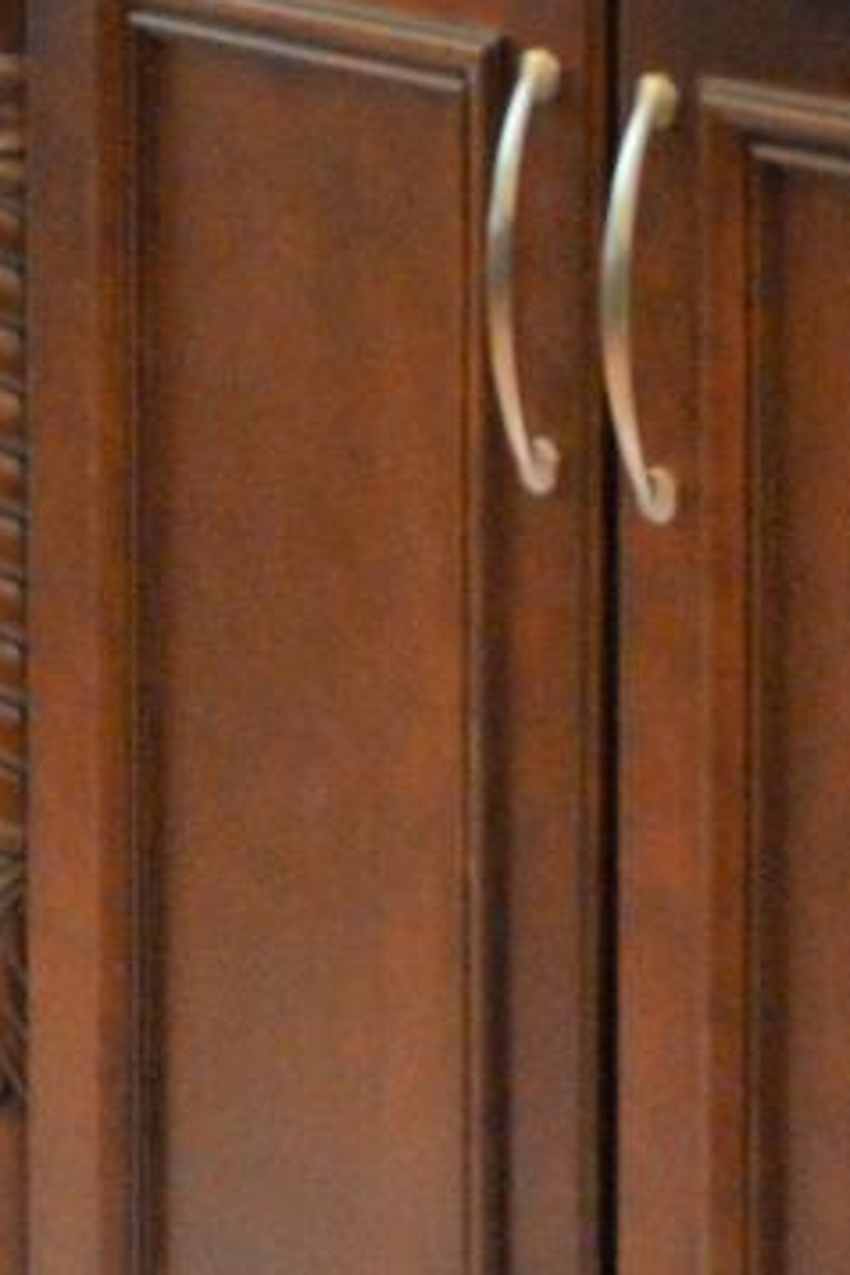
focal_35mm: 151
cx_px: 362
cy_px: -836
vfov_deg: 12.7
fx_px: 5347
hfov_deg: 9.1
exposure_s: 1/60
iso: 1600
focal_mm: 18
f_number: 3.5
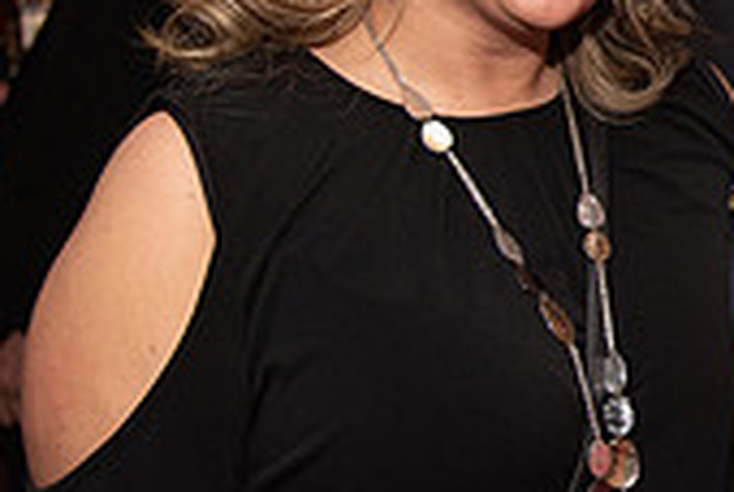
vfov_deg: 12.5
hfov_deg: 17.6
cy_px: 71
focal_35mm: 109
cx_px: 928
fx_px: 2226
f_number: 4
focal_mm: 32
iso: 800
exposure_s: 1/200
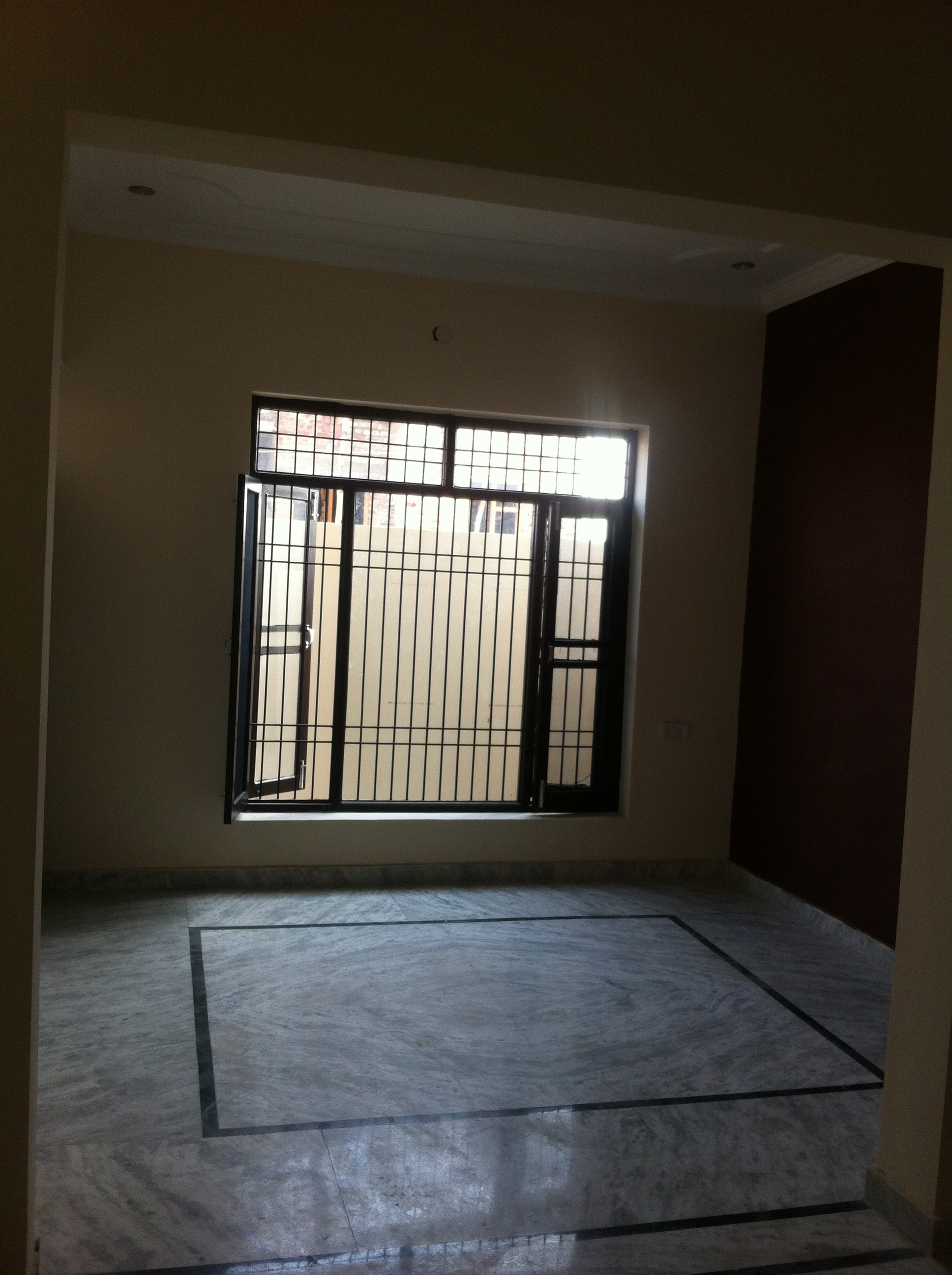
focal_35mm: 35
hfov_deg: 40.6
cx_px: 476
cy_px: 638
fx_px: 1287
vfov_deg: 52.7
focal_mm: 3.85
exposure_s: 1/60
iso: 100
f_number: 2.8
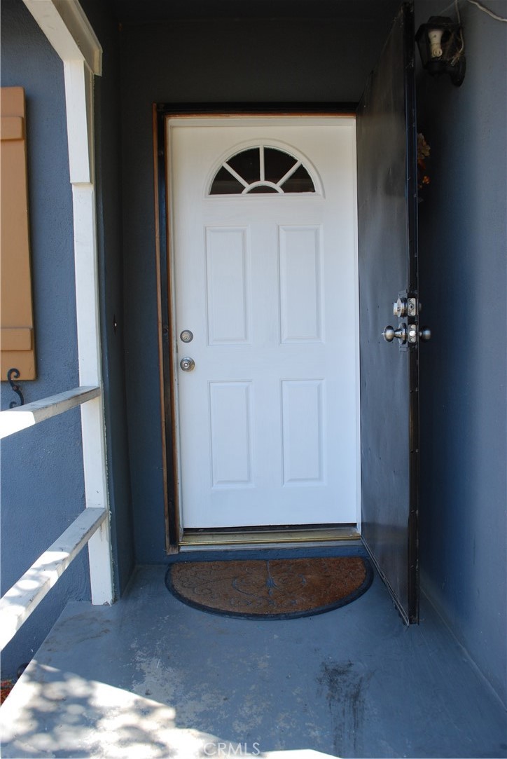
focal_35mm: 27
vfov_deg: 67.3
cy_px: 380
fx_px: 569
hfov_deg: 48.0
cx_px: 254
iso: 200
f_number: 5
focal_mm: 18
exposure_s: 1/100
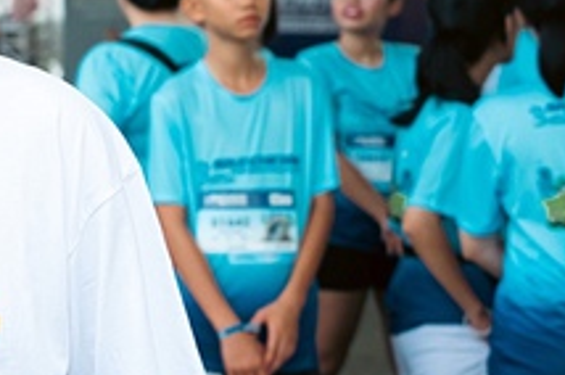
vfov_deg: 8.0
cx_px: -285
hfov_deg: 11.6
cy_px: 139
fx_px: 2664
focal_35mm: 170
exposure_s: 1/200
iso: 800
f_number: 3.5
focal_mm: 52
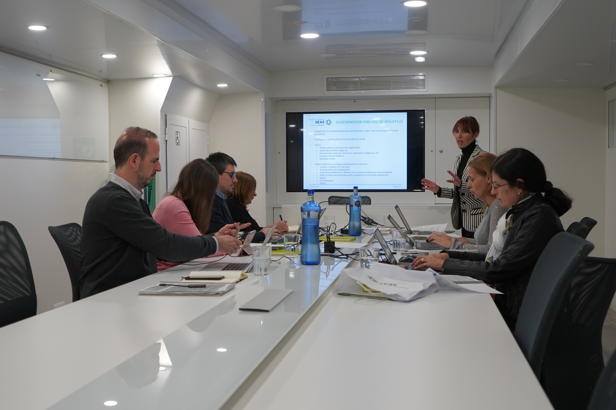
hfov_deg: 46.4
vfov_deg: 31.9
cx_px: 308
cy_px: 205
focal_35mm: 42
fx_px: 719
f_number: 4
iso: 640
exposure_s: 1/160
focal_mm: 28
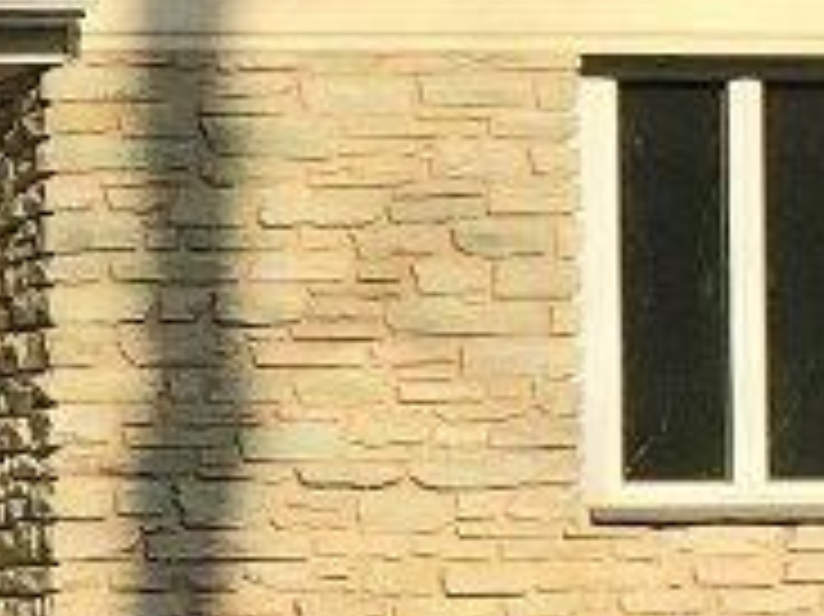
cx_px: -495
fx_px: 5424
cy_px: 450
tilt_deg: +0.8
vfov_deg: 6.5
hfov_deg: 8.5
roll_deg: +0.6
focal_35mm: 228
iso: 32
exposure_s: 1/3300
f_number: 2.2
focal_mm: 4.15
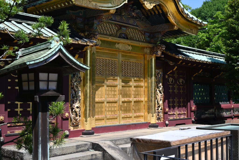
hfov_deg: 39.6
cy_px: 80
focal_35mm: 50
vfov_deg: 27.0
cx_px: 120
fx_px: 332
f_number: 6.3
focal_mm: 50
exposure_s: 1/320
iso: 100
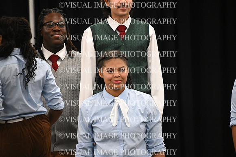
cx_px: 118
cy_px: 78
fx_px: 3276
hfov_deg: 4.1
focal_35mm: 500
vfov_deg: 2.7
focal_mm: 500
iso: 10000
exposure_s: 1/250
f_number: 6.3
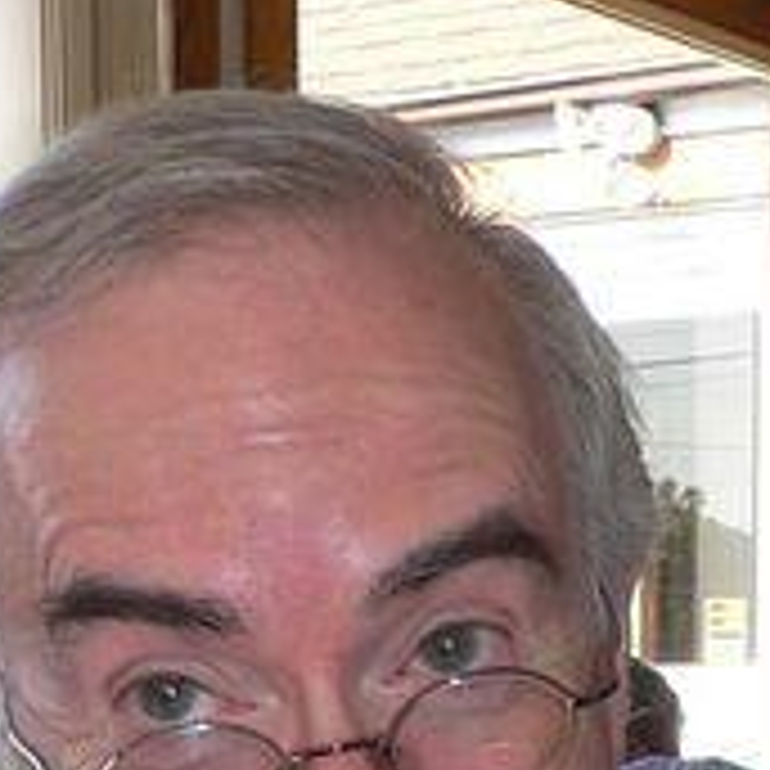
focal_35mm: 116
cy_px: 1243
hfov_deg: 14.7
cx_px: 833
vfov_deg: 13.9
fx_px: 2919
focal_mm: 4.6
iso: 80
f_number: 2.8
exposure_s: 1/60
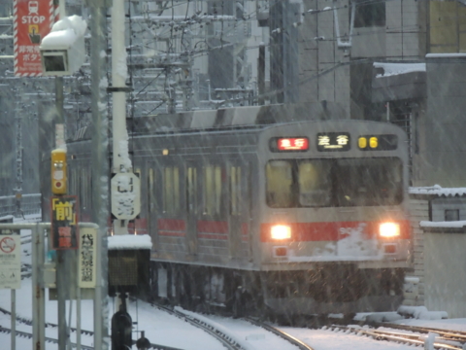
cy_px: 175
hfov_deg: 5.7
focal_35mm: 350
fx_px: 4712
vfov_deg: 4.2
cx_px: 233
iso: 800
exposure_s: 1/25
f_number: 4.8
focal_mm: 62.4
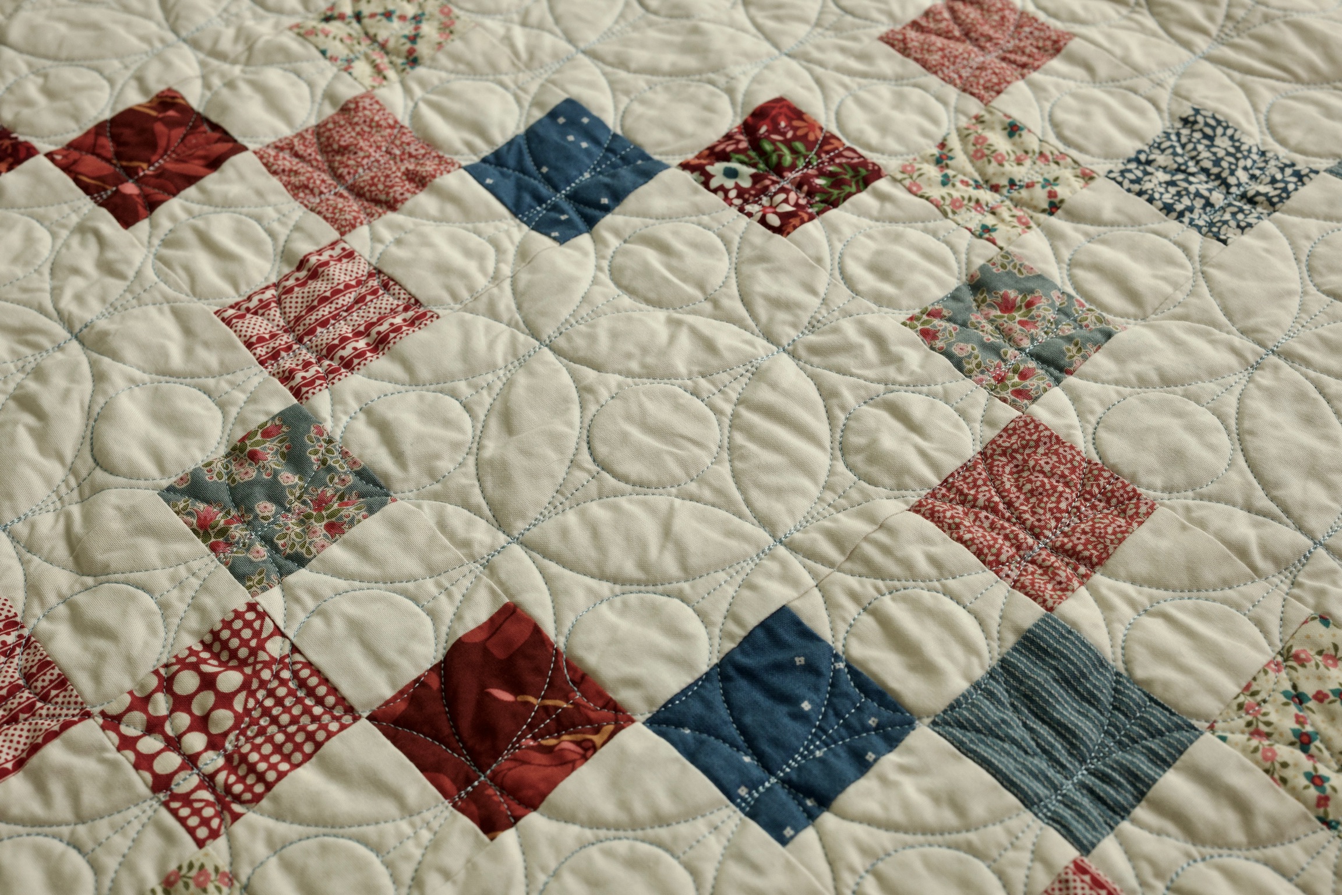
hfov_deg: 47.9
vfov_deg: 33.0
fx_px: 1510
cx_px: 671
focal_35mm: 40
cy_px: 448
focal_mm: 27
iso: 400
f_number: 5.6
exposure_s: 1/80
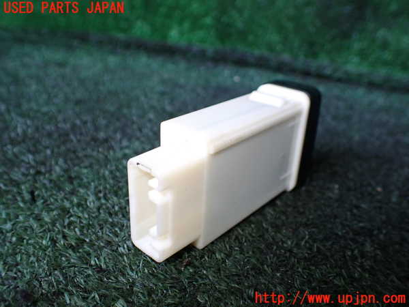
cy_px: 154
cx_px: 204
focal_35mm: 30
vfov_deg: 46.8
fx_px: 354
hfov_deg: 60.0
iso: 320
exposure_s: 1/125
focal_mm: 5.4
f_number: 2.3
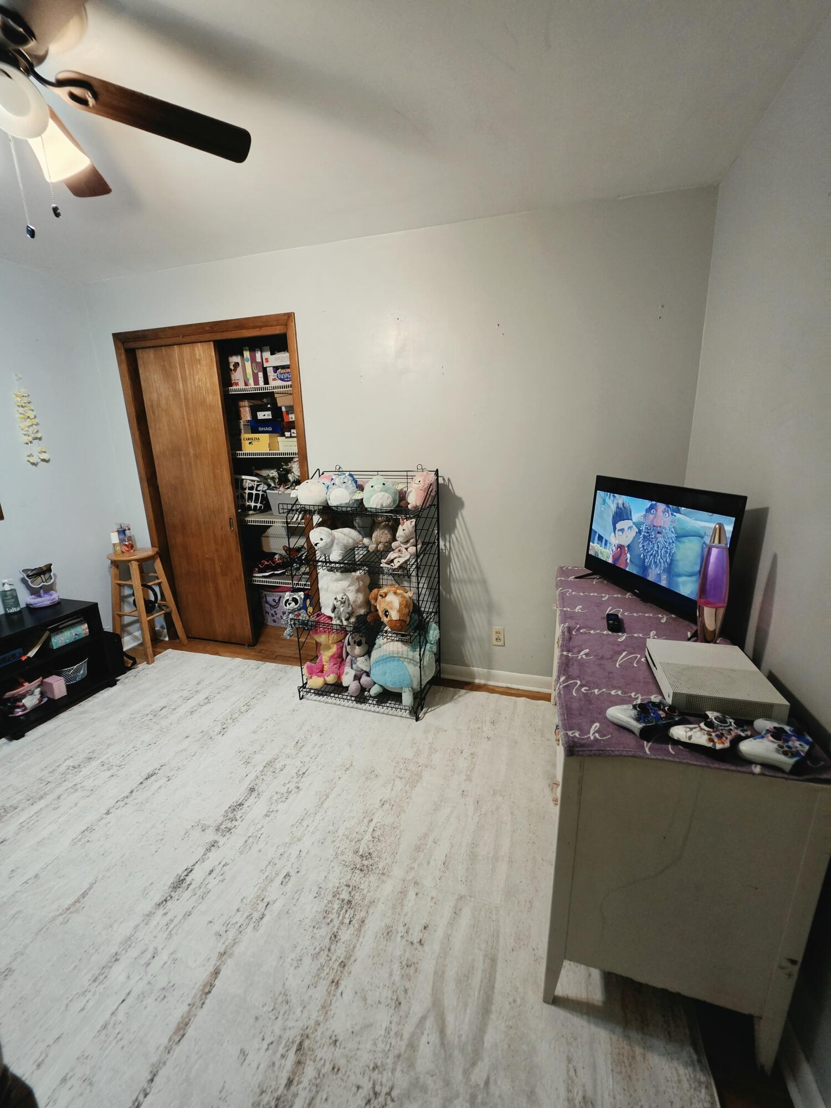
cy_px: 554
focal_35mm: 13
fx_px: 416
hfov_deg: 89.9
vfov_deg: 106.2
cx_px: 416
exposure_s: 1/60.2
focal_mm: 2.2
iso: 400
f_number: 1.9
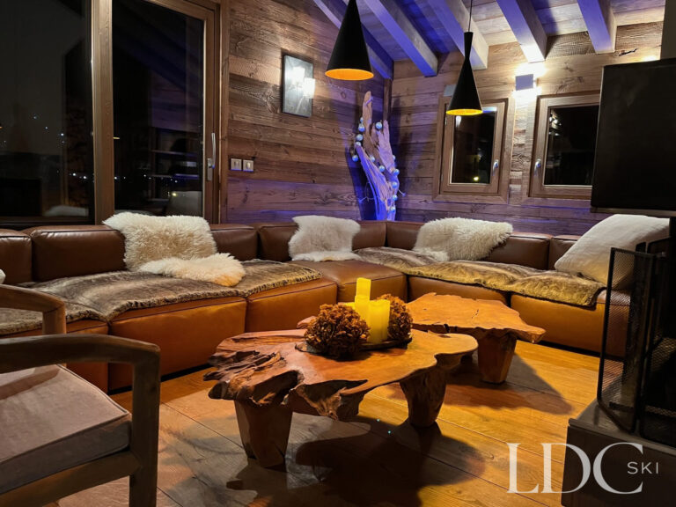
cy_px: 254
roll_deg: -2.2
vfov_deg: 53.1
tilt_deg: -6.3
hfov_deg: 67.3
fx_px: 508
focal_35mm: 26
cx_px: 338
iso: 640
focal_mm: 5.1
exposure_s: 1/33
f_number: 1.6
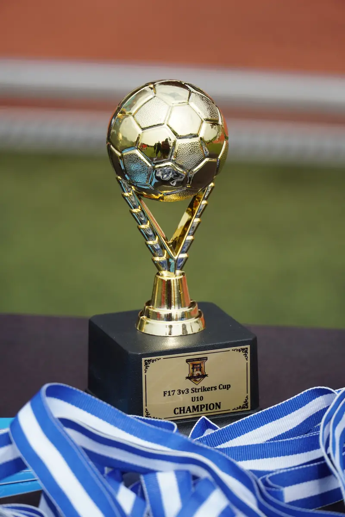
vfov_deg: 10.2
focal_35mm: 202
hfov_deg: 6.8
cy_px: 258
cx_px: 172
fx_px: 2911
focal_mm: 135
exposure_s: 1/500
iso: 100
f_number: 5.6
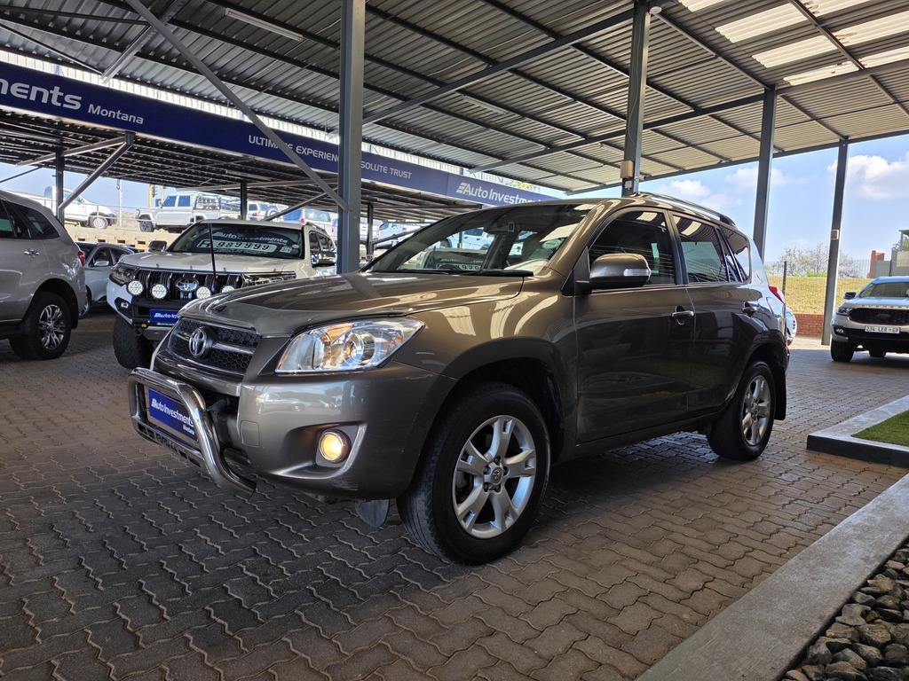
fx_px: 604
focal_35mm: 23
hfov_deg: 73.9
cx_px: 454
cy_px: 340
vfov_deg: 58.9
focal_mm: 6.25
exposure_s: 1/359
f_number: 1.7
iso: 25
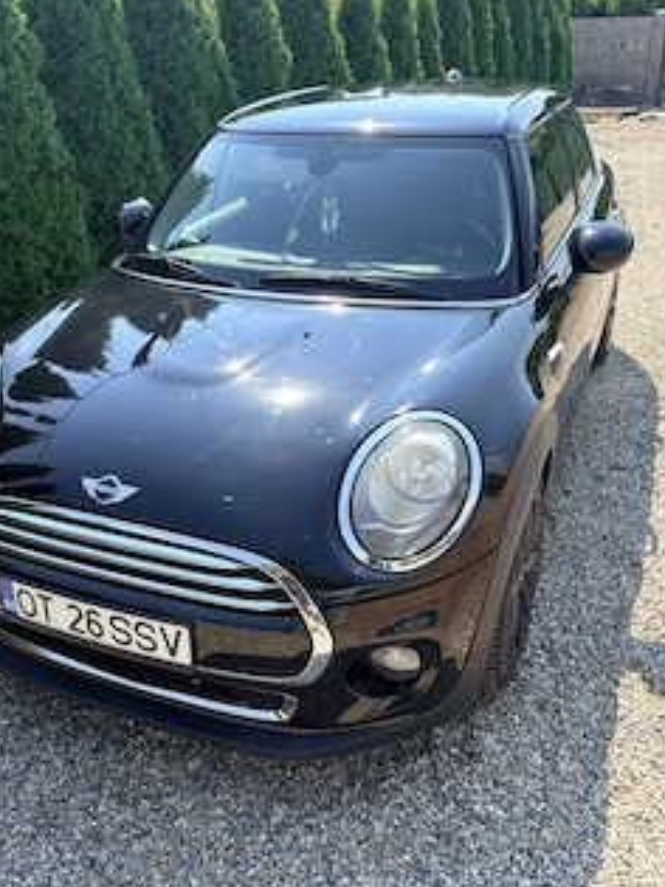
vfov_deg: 55.3
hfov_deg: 42.8
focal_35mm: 33
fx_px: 846
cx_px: 276
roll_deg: +2.7
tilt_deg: -23.0
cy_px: 400
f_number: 1.6
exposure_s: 1/1667
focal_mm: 5.96
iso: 64
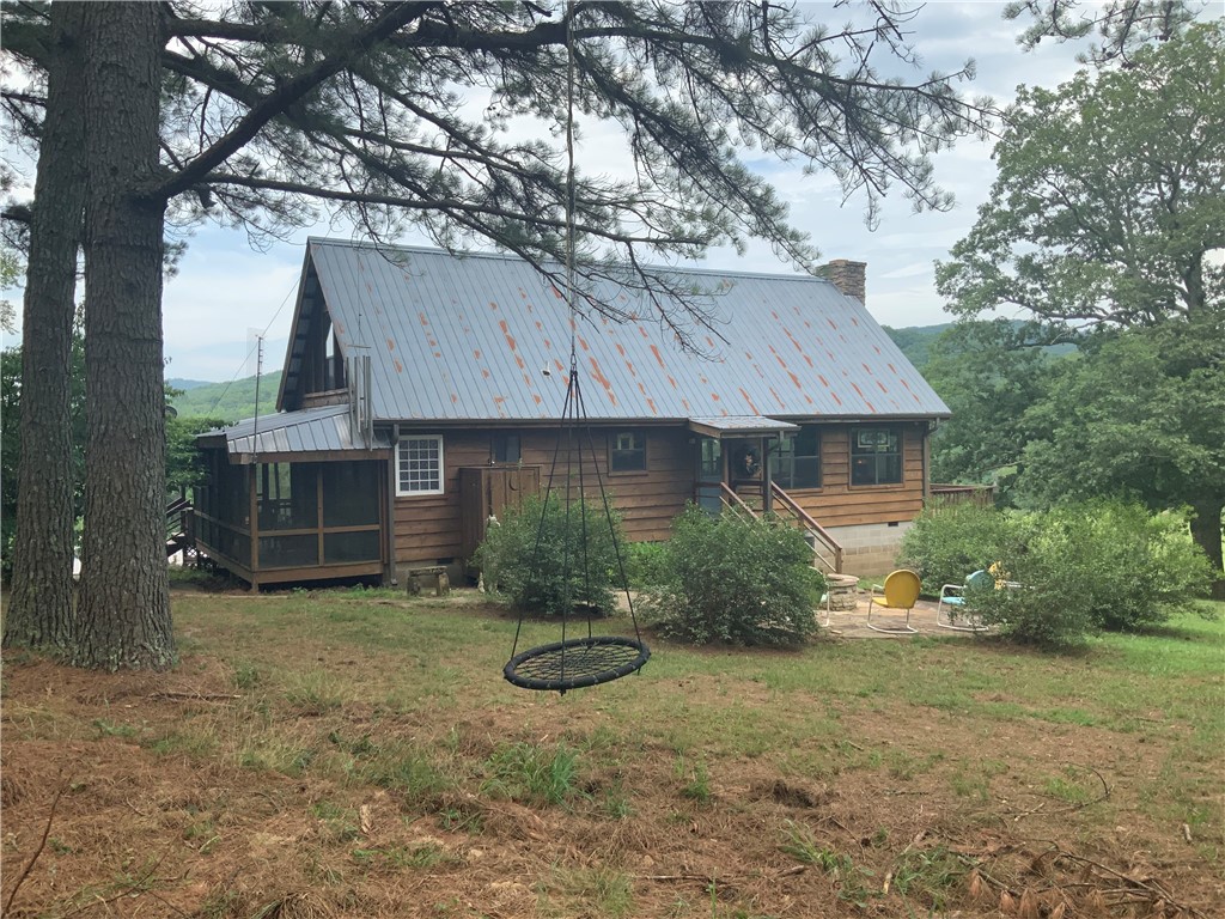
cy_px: 460
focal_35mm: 29
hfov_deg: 61.7
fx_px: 1026
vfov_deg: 48.2
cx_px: 612
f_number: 1.8
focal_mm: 3
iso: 16
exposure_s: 1/562
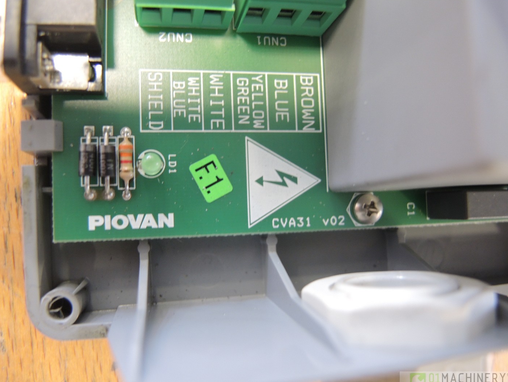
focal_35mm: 29
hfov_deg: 61.6
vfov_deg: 48.3
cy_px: 193
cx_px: 256
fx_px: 426
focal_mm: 6
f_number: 2
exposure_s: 1/13
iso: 400
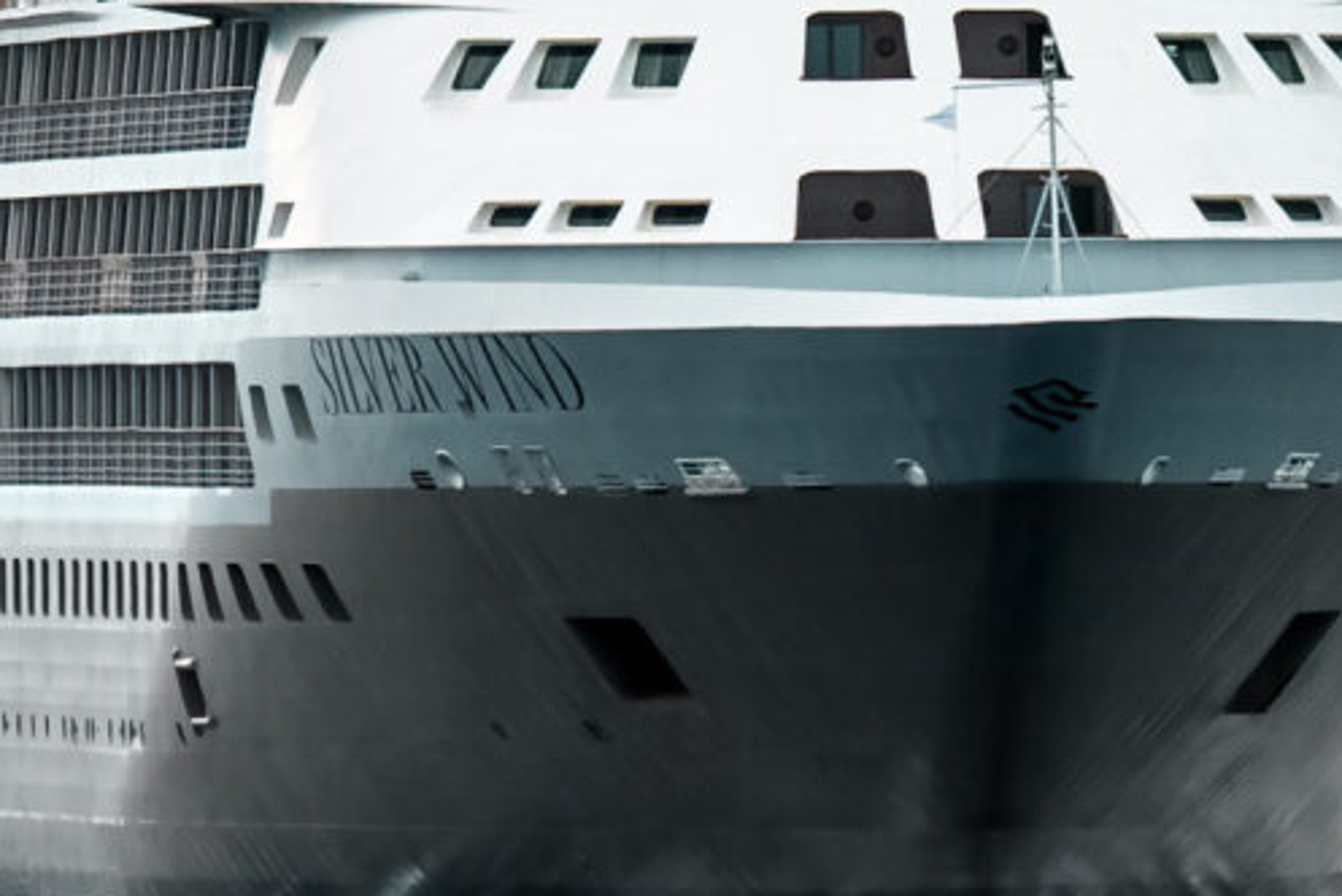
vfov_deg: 1.1
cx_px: 1488
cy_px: 432
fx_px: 48548
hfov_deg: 1.6
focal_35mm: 1302
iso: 640
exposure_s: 1/640
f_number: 13
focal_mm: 252.9
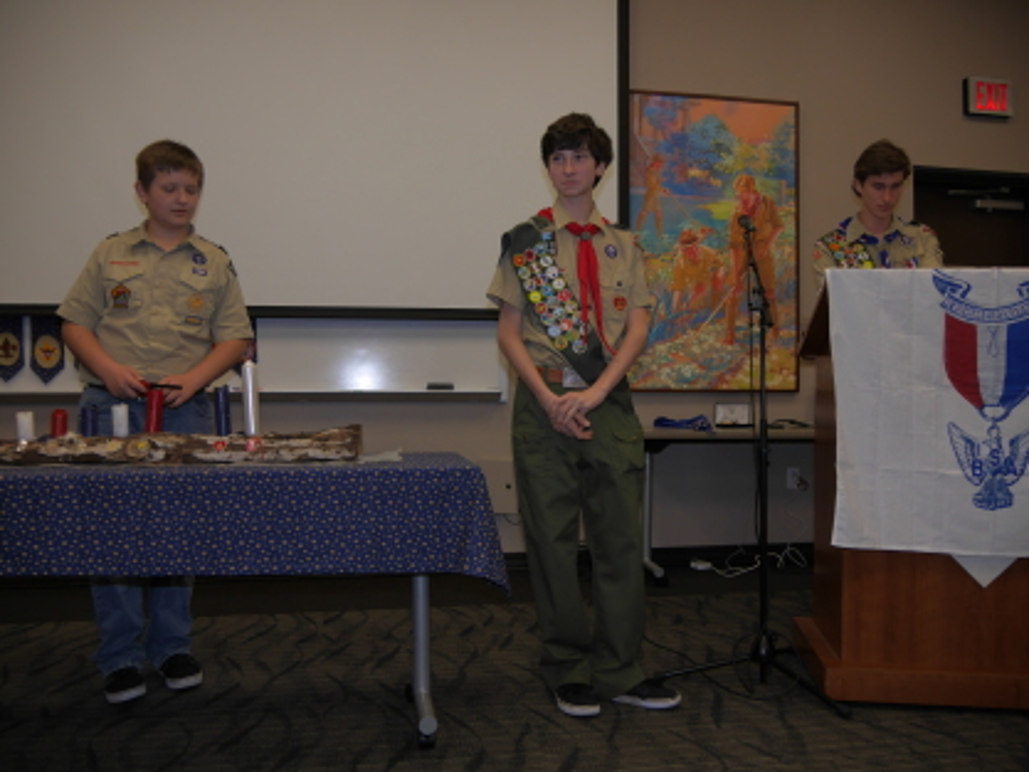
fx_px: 833
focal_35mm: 28
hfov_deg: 63.4
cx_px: 514
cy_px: 386
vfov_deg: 49.8
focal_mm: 14
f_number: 3.5
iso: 200
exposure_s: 1/60
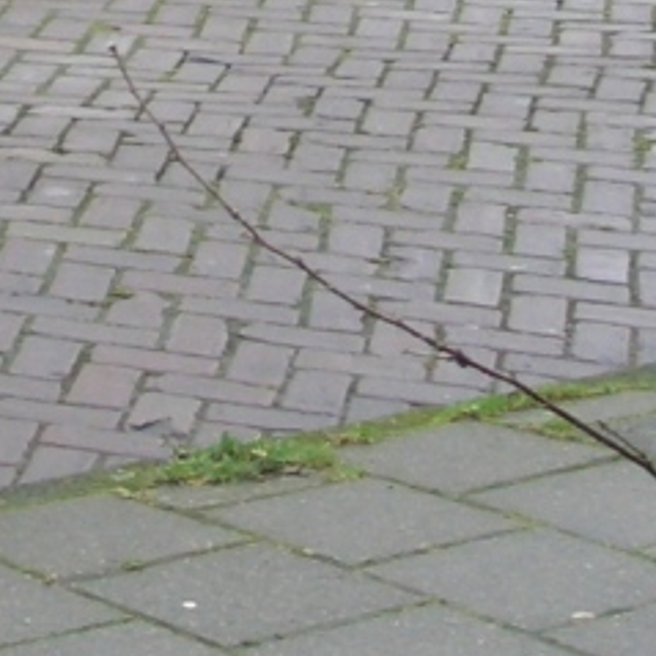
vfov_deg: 8.4
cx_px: -247
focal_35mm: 195
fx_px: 4181
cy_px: -730
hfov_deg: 8.8
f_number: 2.8
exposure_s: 1/80
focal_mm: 7.1
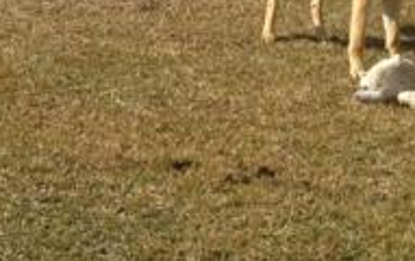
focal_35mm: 155
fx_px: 1756
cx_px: -70
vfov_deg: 8.0
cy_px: -300
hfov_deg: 13.2
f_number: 2.4
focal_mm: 4.28
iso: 50
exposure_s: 1/1783
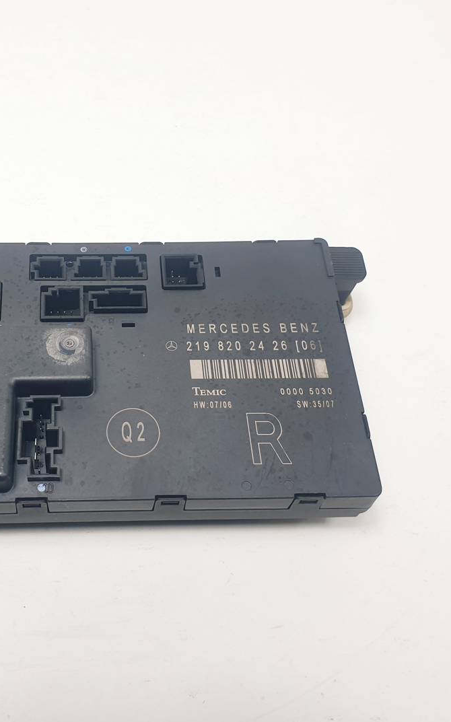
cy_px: 363
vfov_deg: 52.8
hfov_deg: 33.7
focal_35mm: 37
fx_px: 728
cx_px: 111
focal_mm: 4.3
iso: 50
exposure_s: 1/268
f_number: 2.4
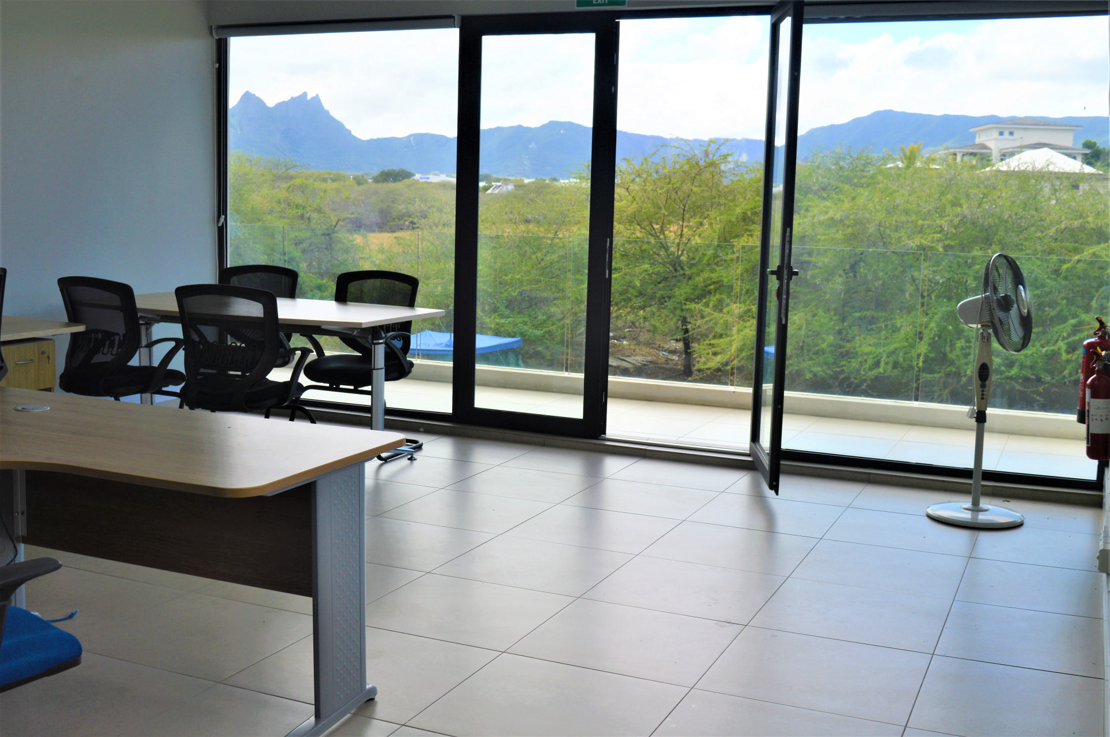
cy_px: 368
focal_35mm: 39
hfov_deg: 49.6
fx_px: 1201
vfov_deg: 34.1
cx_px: 555
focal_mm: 26
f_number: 8
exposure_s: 1/250
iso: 100
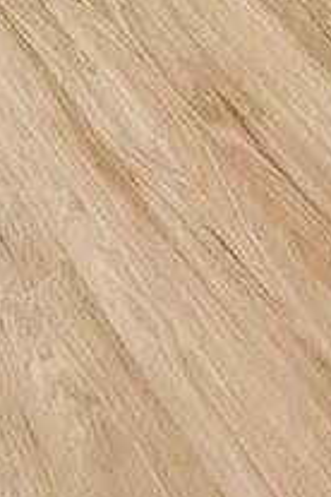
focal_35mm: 76
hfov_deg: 17.8
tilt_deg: -7.8
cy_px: -766
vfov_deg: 14.2
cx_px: 67
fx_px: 1048
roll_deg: +0.3
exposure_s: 1/120
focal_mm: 2.22
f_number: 2.2
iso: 320
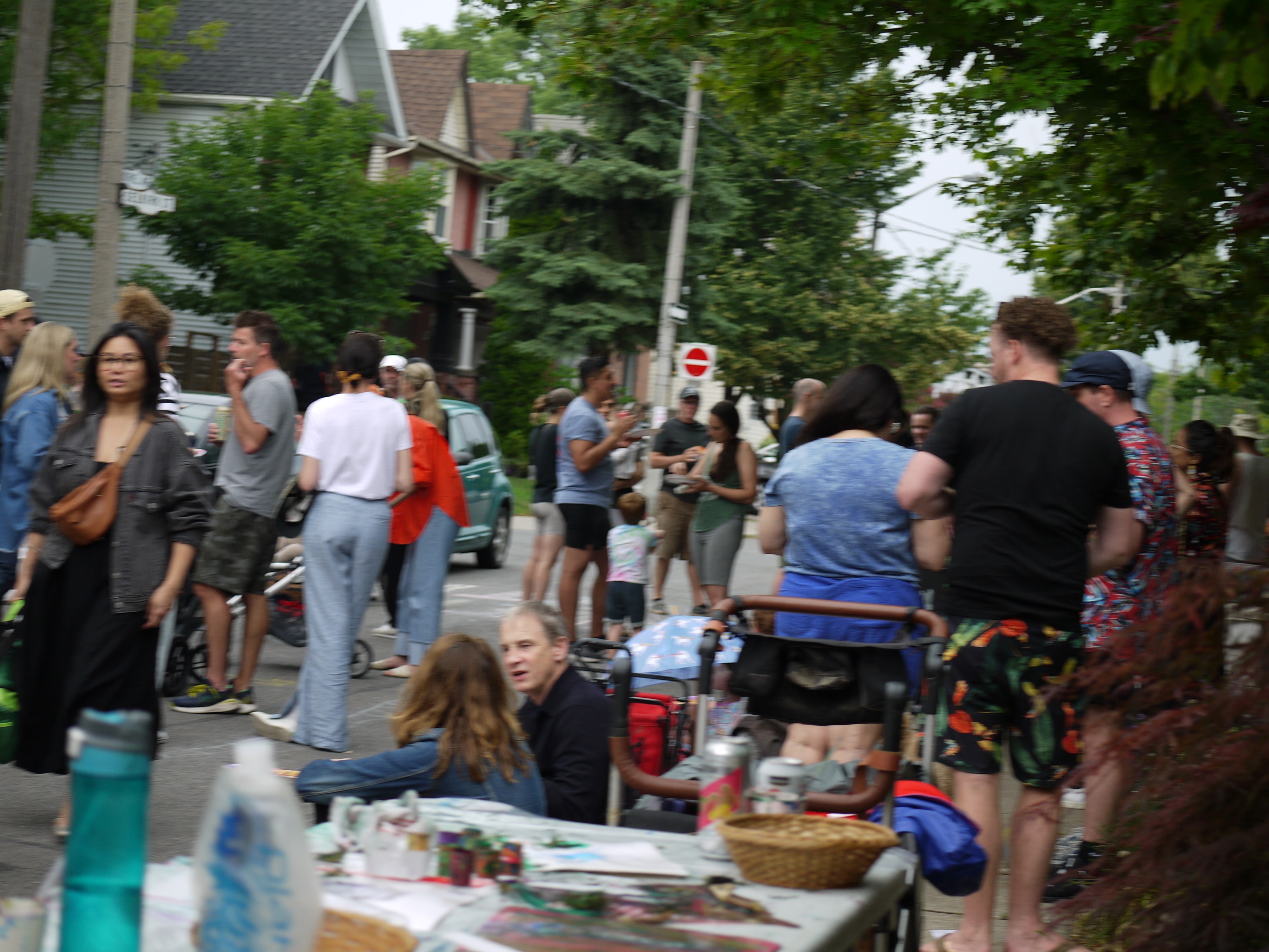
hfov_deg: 27.8
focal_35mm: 70
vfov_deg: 21.0
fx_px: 2566
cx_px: 634
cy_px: 476
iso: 100
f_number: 2.8
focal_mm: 35
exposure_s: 1/125
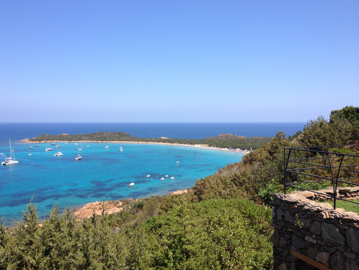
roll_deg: +0.7
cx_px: 176
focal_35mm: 36
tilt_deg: -5.2
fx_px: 373
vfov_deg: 39.7
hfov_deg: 51.4
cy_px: 136
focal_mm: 4.28
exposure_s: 1/1416
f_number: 2.4
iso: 50
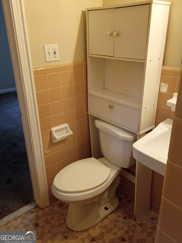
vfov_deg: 61.7
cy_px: 122
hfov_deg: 48.2
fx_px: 203
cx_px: 91
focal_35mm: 29
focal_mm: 4.27
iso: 846
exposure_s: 1/60
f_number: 1.8
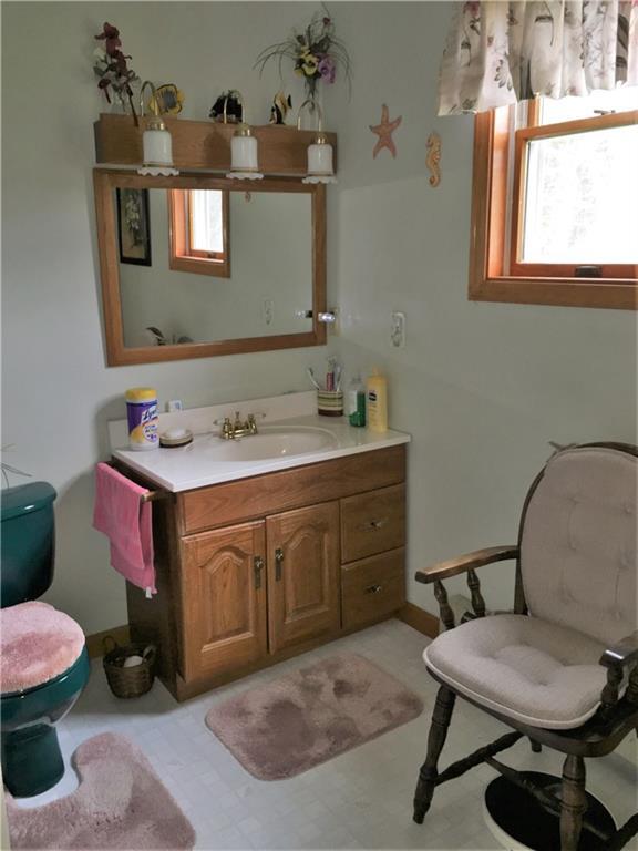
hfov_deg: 48.2
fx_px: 713
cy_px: 426
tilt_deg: -13.1
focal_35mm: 29
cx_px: 319
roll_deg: -1.7
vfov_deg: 61.7
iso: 50
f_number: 2.2
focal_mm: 4.15
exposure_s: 1/30
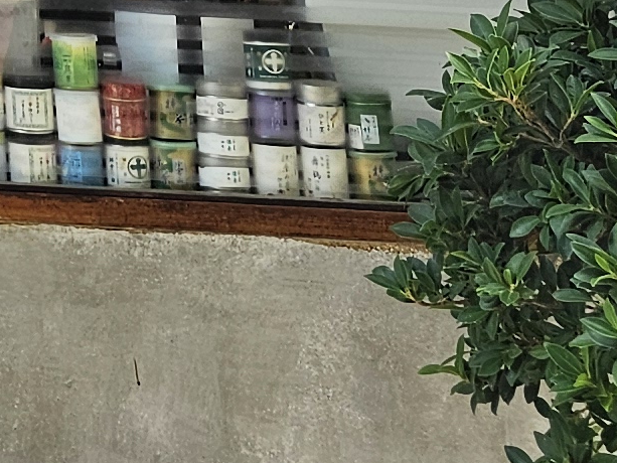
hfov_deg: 11.1
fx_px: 2674
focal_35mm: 150
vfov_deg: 8.5
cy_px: -846
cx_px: -840
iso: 32
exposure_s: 1/120
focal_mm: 6.3
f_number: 1.7
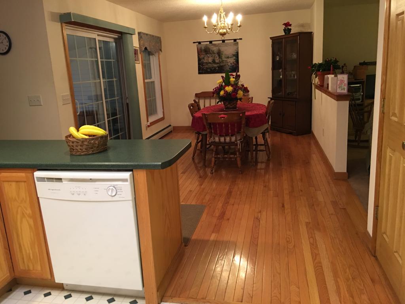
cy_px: 152
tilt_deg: -11.7
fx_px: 339
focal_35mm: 29
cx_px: 202
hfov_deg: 61.7
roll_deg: +4.9
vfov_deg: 48.2
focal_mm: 4.15
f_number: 2.2
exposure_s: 1/10
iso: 80
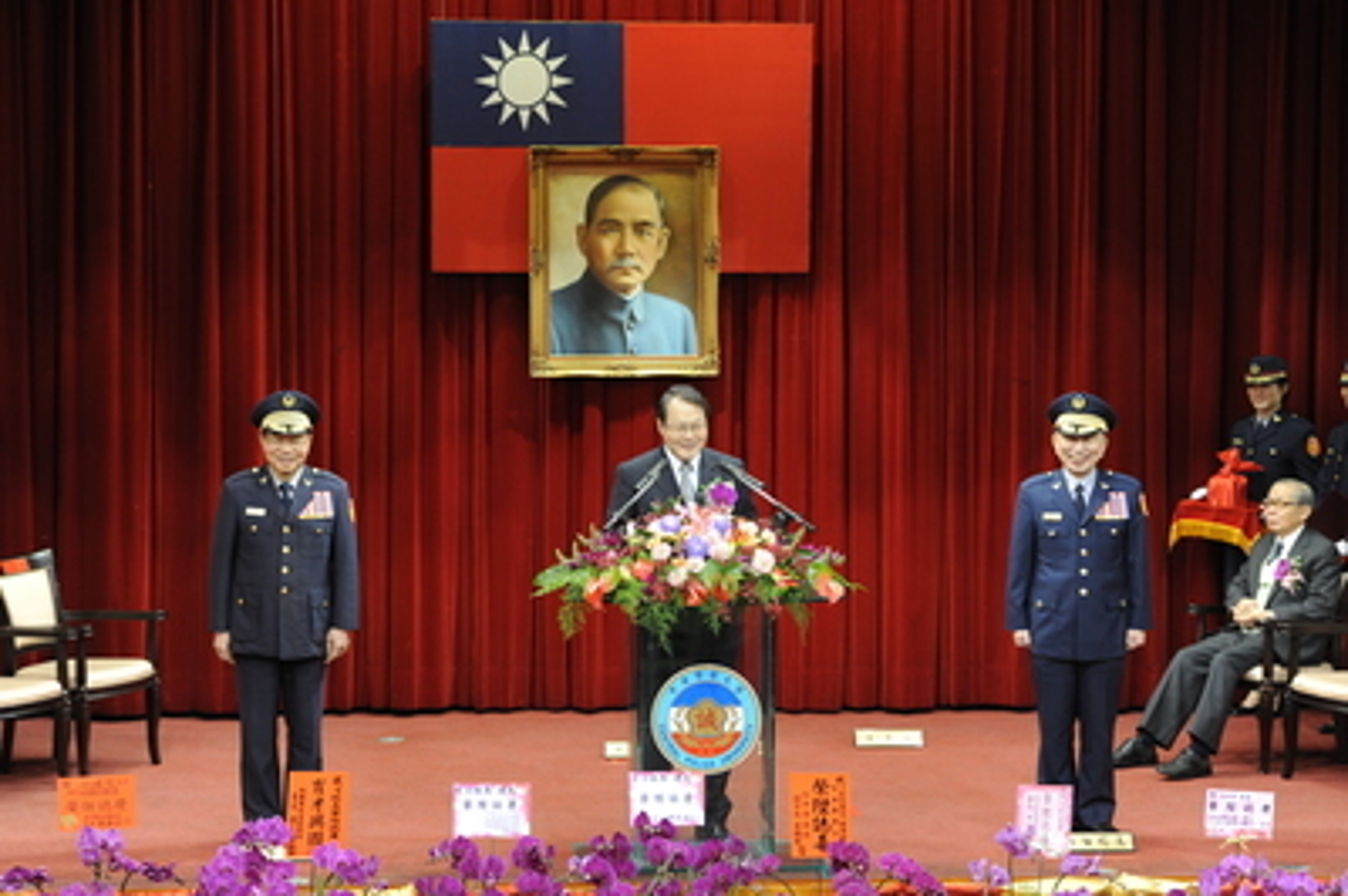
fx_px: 3741
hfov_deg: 20.4
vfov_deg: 13.7
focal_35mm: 100
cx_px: 674
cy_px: 448
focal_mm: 100
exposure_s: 1/100
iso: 1600
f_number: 2.8
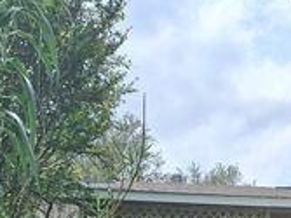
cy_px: 290
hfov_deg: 24.3
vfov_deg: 18.2
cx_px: 317
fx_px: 630
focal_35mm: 75
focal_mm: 4.69
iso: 32
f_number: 1.8
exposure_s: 1/2151
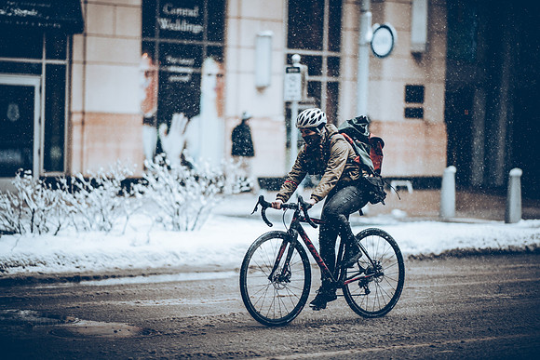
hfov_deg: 19.5
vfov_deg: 13.0
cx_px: 270
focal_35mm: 105
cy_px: 180
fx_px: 1575
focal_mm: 105
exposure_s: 1/1250
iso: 500
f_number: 1.4
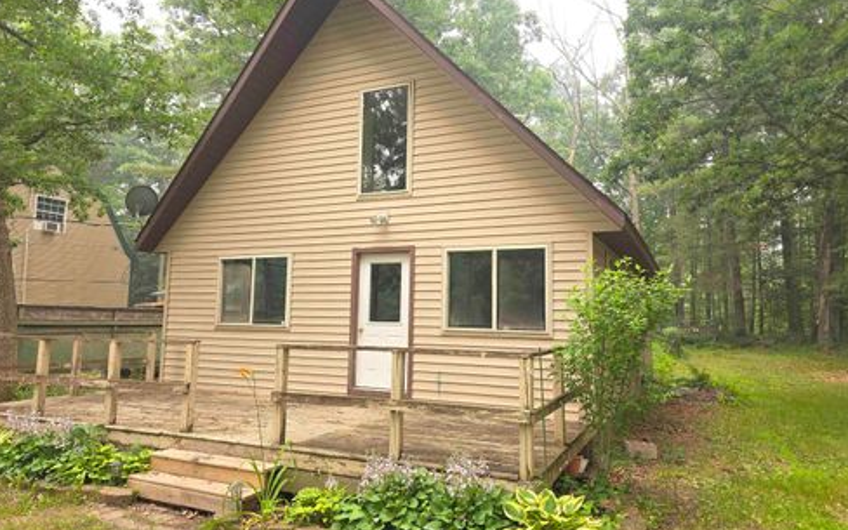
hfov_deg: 72.5
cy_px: 263
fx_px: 578
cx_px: 424
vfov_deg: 49.3
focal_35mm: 25
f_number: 1.7
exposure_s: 1/60
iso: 16
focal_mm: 6.3
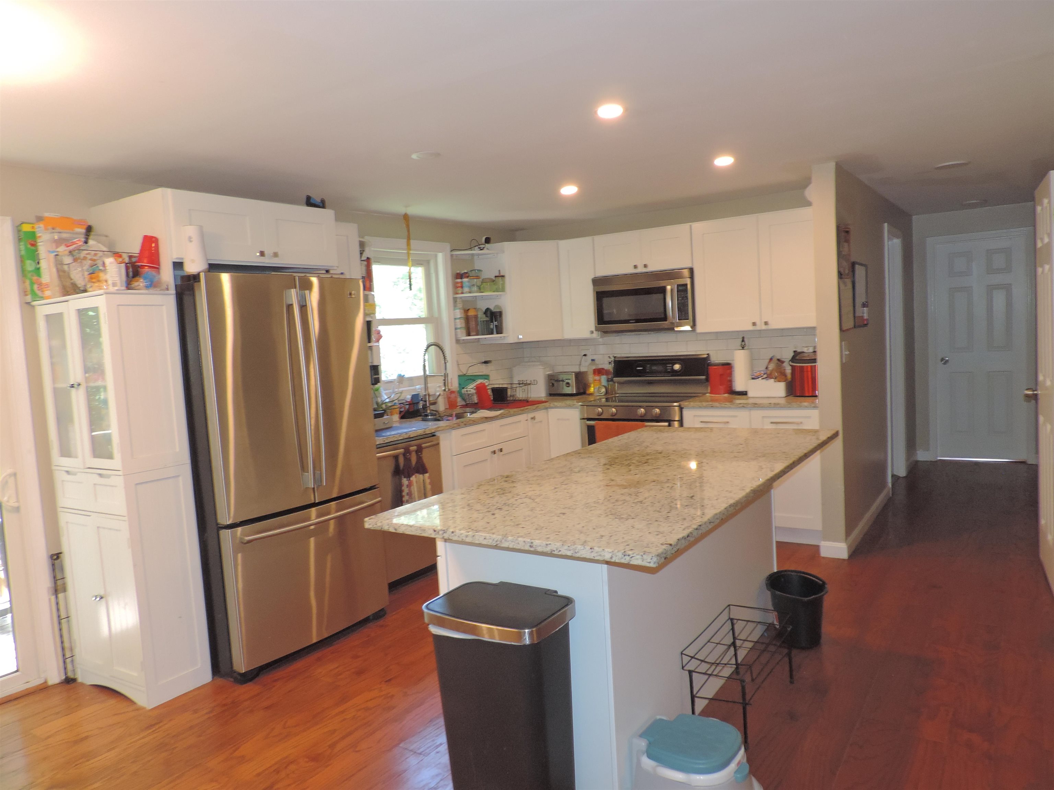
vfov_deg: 56.8
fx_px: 731
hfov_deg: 71.6
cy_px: 395
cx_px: 527
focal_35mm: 24
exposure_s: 1/40
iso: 280
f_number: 3
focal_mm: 4.3
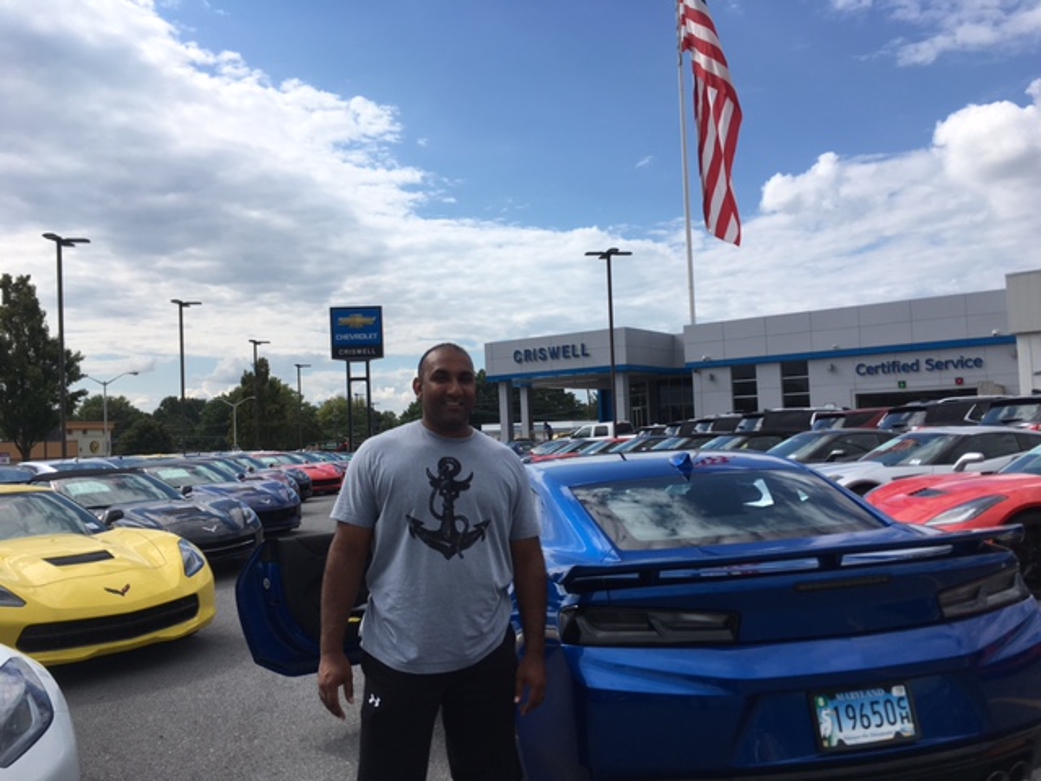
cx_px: 520
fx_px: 872
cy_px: 390
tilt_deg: +4.0
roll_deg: +2.1
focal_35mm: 29
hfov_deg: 61.7
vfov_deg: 48.2
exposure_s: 1/2198
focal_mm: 4.15
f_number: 2.2
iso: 25
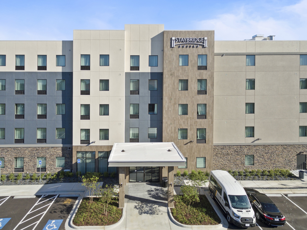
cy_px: 115
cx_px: 154
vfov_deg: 65.9
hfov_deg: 81.8
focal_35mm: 20
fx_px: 177
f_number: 2.8
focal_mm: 3.61
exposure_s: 1/1000
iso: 100
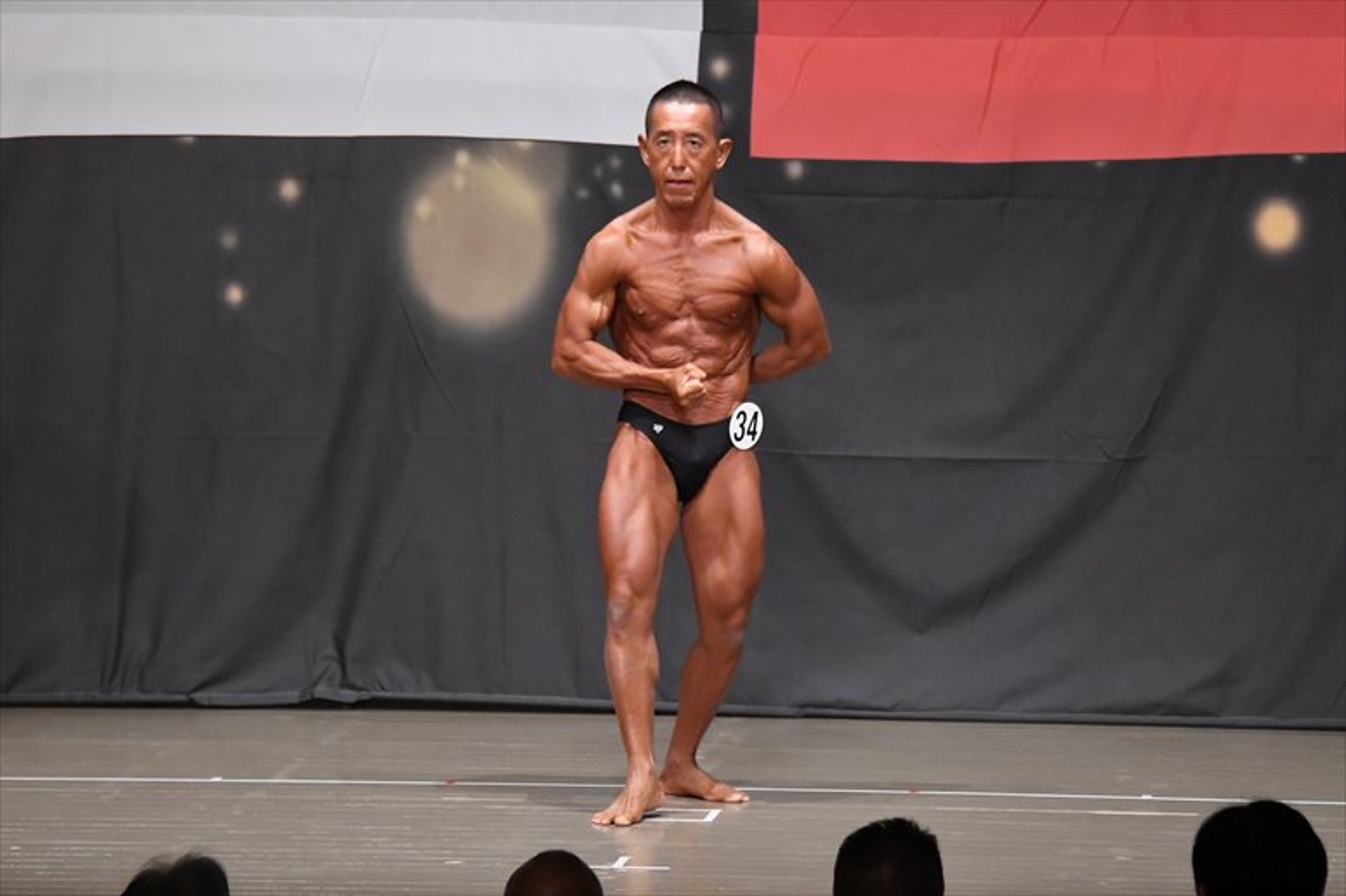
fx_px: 8409
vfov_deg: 6.1
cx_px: 673
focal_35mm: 225
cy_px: 448
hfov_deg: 9.2
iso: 6400
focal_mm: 150
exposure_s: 1/400
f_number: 5.6
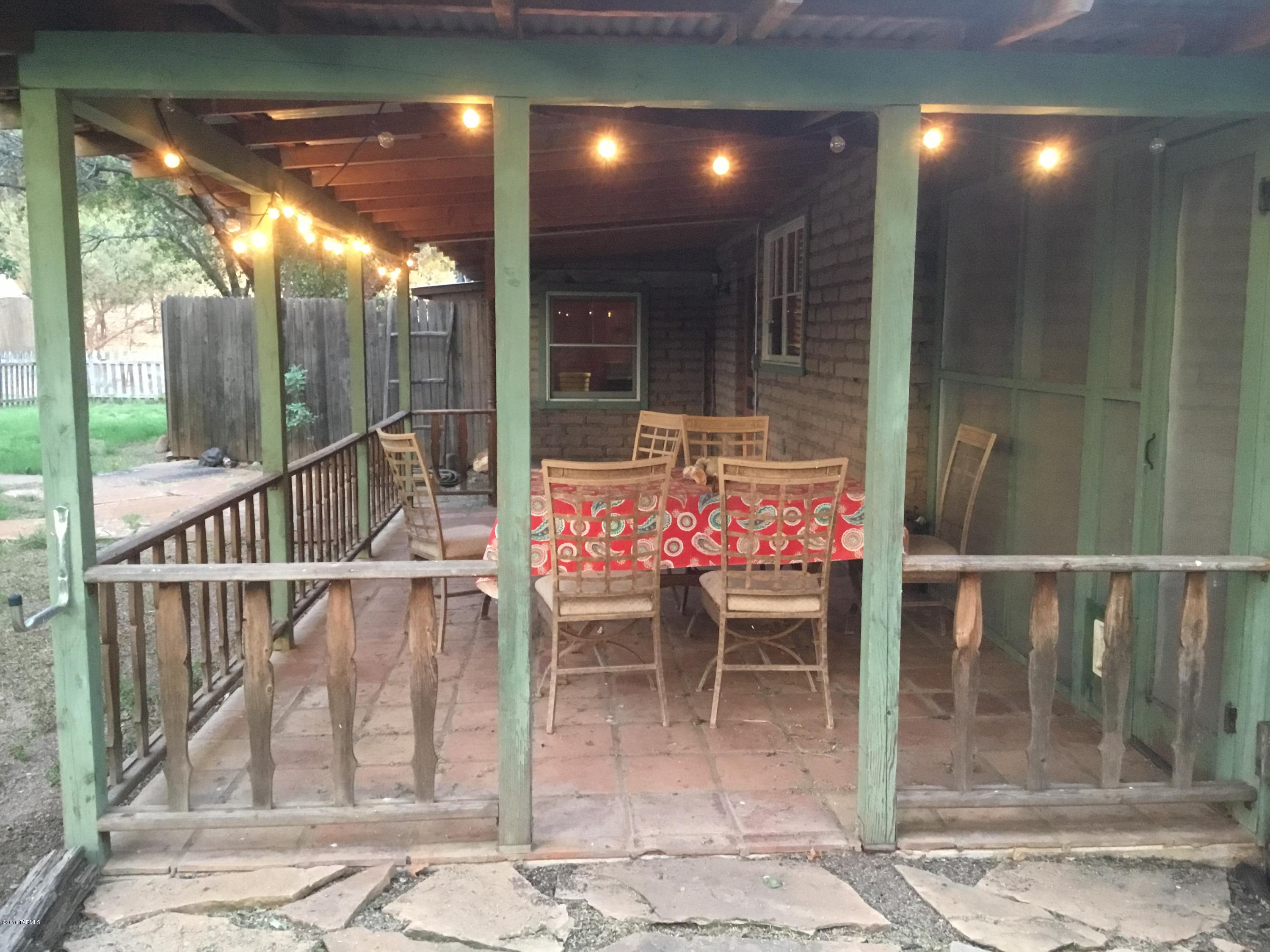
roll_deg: -0.5
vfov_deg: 45.4
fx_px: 1137
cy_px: 476
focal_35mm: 31
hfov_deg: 58.4
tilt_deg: -6.3
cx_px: 635
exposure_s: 1/15
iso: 200
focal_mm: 3.3
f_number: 2.4
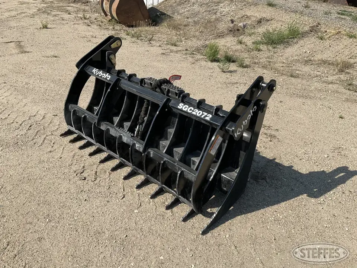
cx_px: 178
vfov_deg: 48.2
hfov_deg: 61.7
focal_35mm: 29
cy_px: 134
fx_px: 299
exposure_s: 1/1786
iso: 25
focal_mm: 3
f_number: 1.8
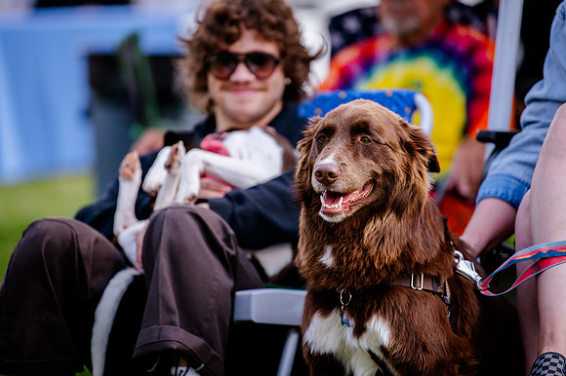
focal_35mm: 200
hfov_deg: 10.3
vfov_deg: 6.9
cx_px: 283
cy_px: 188
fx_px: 3144
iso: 160
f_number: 3.2
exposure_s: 1/800
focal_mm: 200
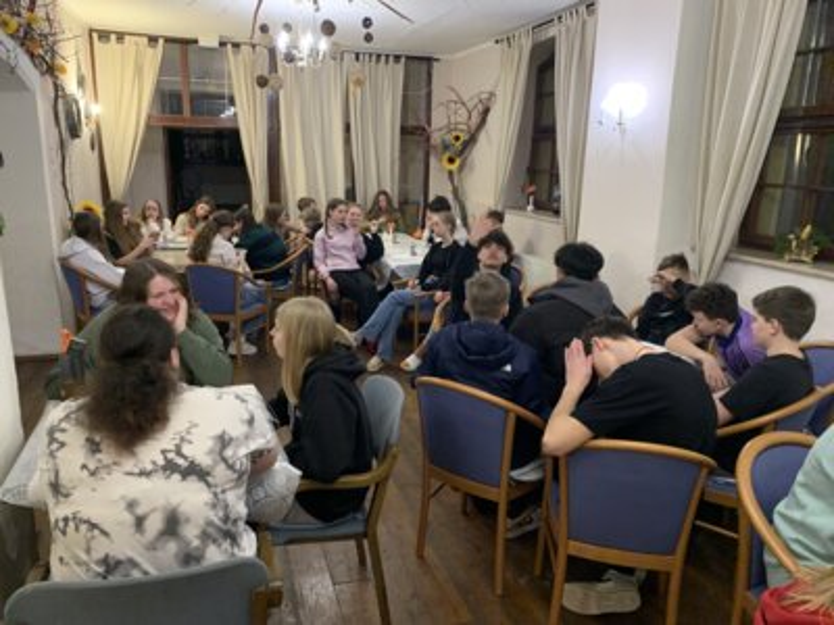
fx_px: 626
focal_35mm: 26
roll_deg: -0.4
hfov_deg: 67.3
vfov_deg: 53.1
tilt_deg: -14.4
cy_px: 312
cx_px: 417
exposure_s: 1/25
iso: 500
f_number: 1.8
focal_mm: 4.25
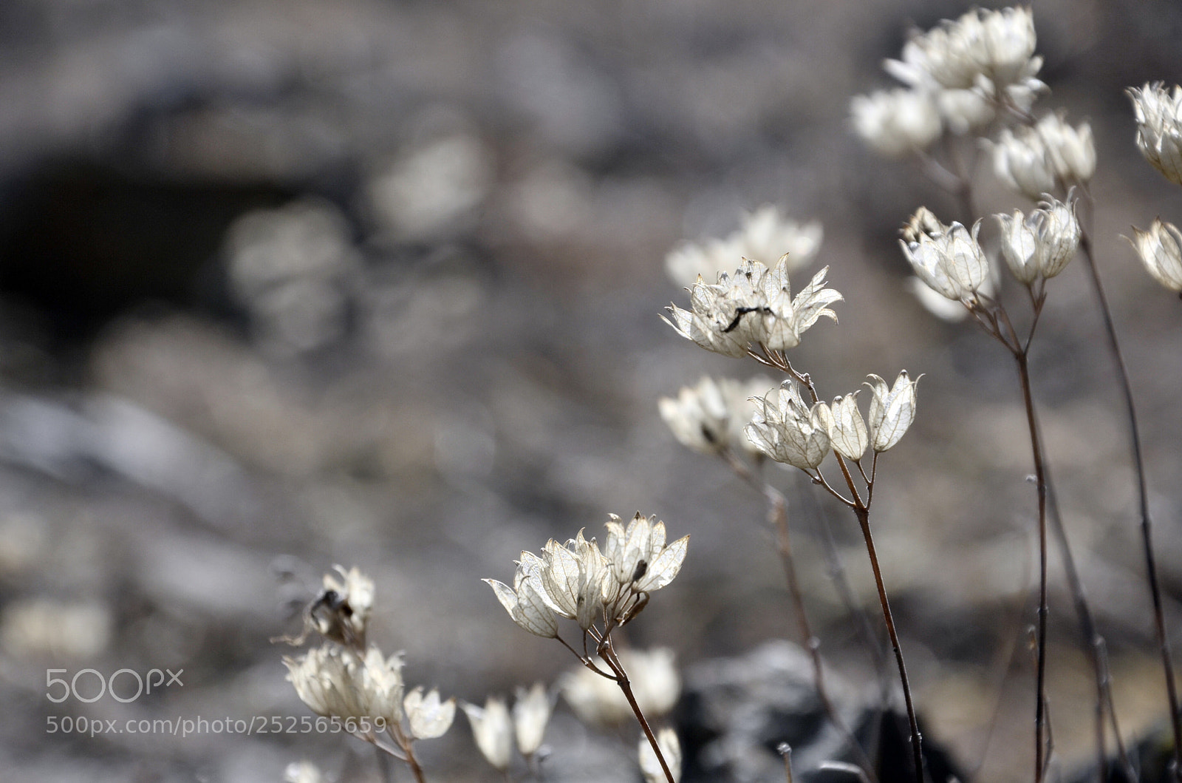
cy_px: 392
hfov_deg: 13.1
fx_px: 5159
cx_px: 591
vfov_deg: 8.7
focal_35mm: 158
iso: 200
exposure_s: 1/1000
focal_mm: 105
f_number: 9.5
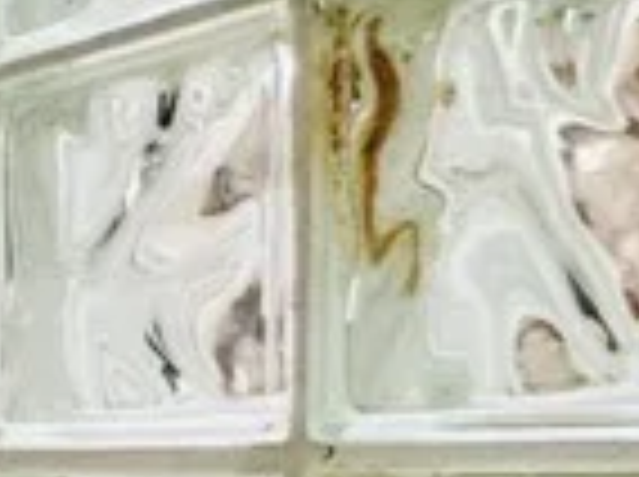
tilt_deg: -2.1
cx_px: -1620
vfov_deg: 14.3
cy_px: 531
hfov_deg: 9.5
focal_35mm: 101
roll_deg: +0.8
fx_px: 1861
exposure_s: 1/120
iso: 200
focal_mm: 2.22
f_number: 2.2
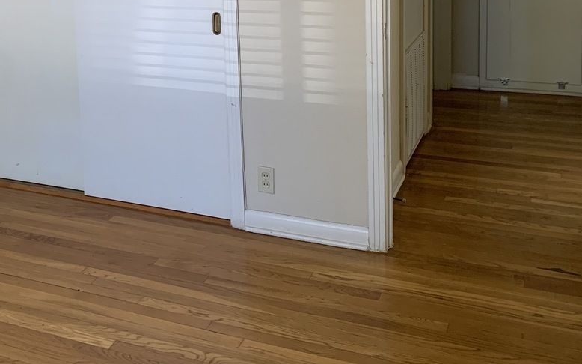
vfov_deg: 24.4
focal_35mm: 51
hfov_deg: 38.5
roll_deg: +3.0
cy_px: 14
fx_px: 809
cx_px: 144
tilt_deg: -9.3
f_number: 1.8
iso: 100
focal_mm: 4.25
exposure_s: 1/60
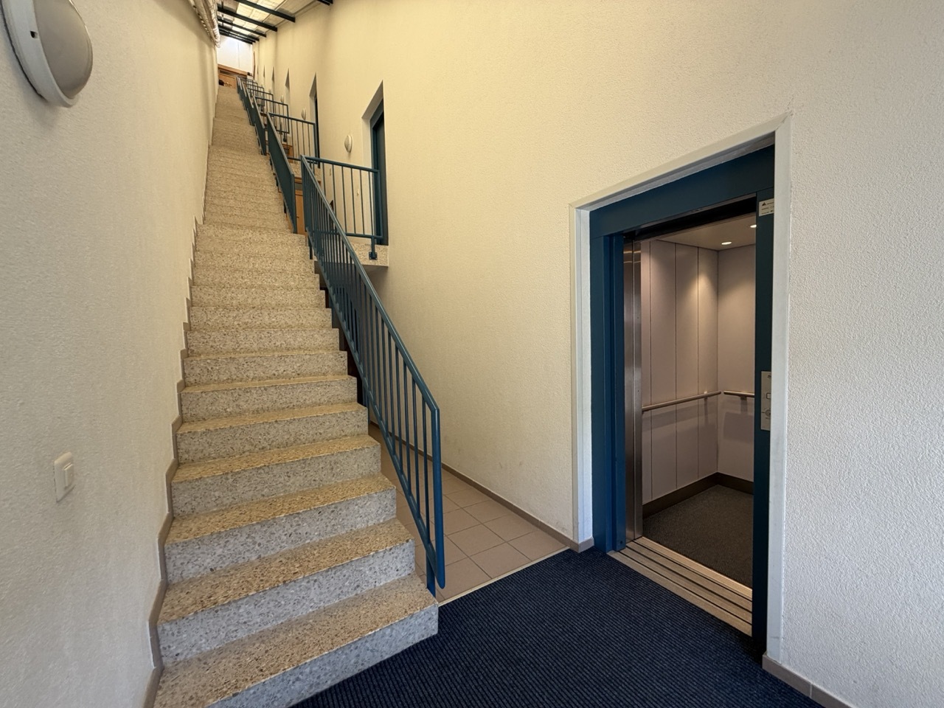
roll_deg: +1.4
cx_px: 472
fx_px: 382
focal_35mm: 14
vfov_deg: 85.7
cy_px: 354
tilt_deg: -0.4
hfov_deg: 102.1
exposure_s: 1/121
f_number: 2.2
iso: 125
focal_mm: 2.22
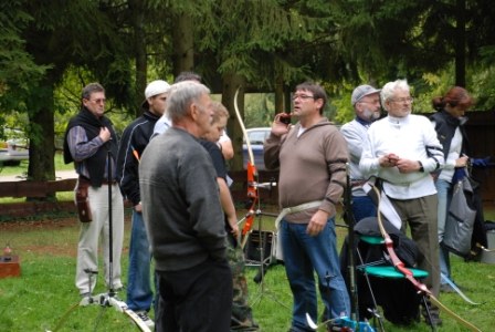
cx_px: 248
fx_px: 1549
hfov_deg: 18.2
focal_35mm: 112
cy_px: 166
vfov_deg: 12.2
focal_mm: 75
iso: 280
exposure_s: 1/125
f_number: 5.6
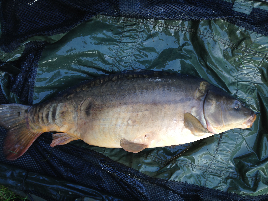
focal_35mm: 33
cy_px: 100
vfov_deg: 42.9
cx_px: 134
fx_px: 255
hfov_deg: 55.4
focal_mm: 4.12
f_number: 2.4
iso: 64
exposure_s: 1/40
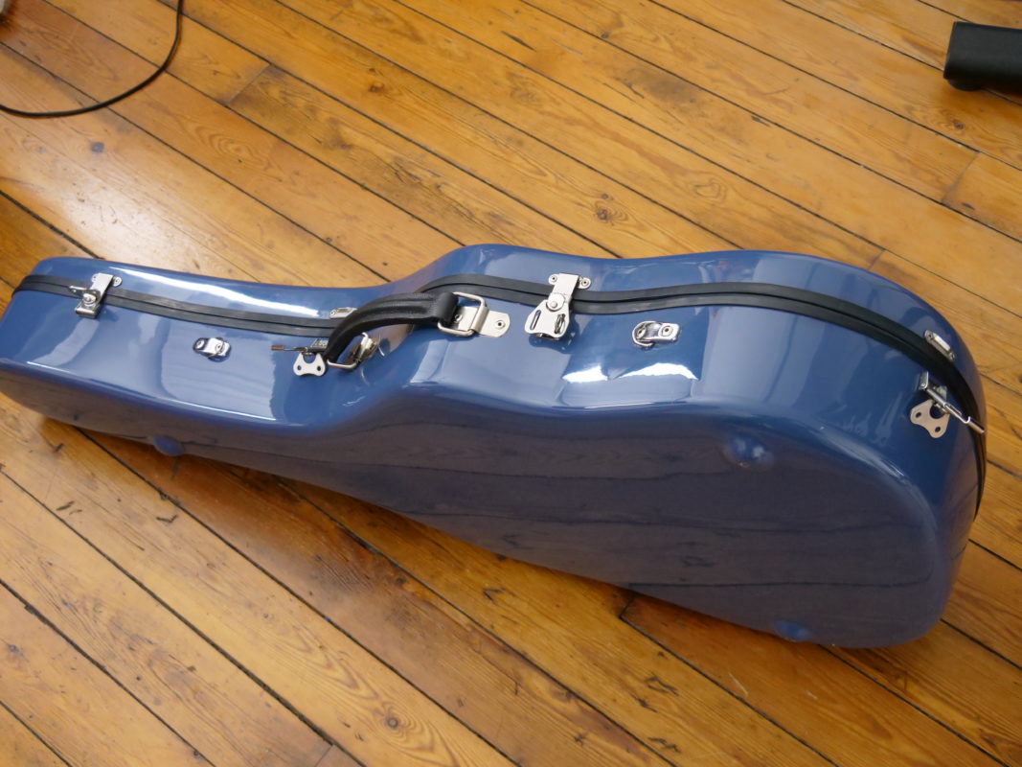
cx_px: 511
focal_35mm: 44
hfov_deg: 43.0
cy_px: 384
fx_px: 1299
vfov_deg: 32.9
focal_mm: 22
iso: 3200
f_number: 4.5
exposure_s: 1/60
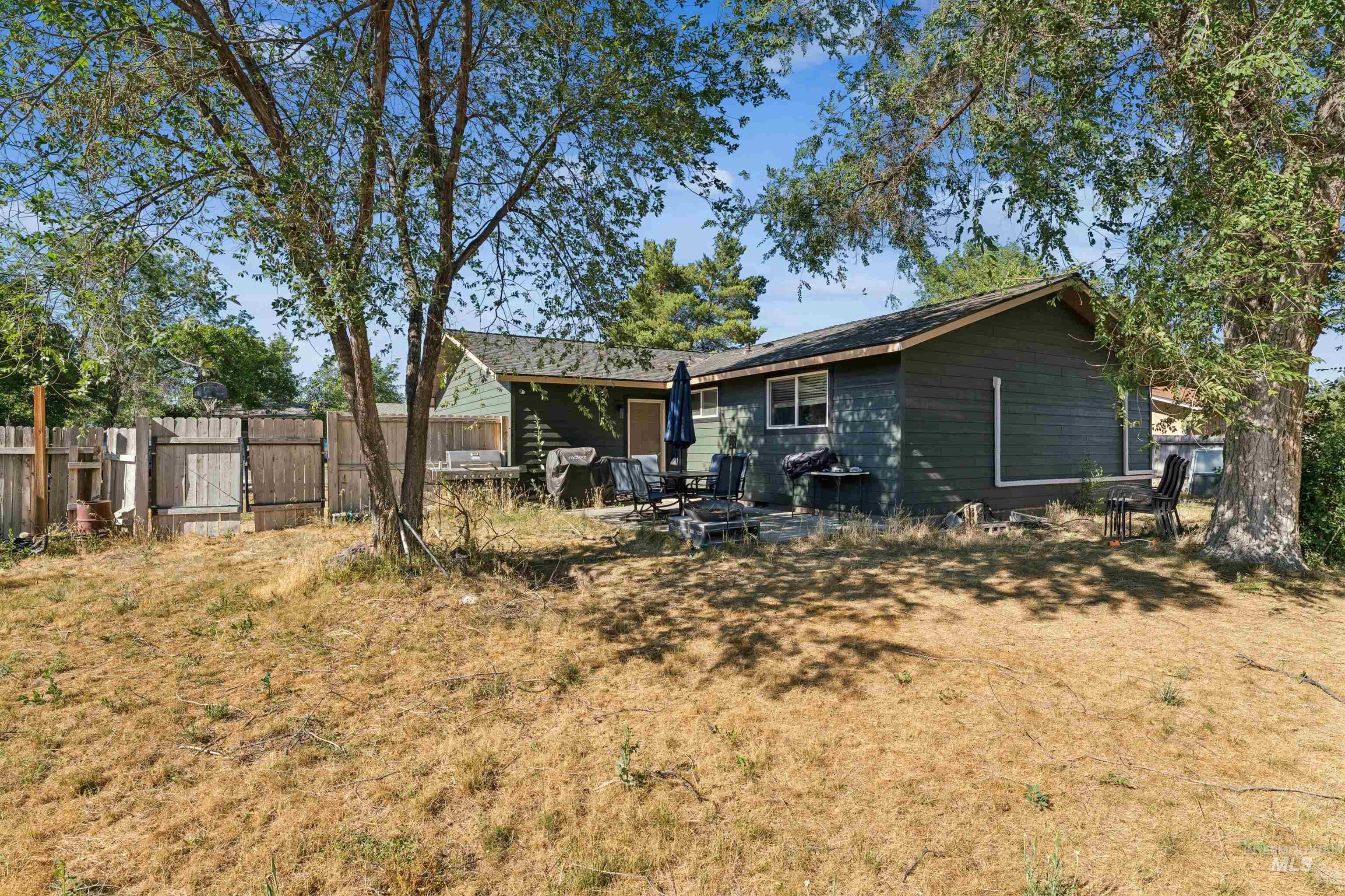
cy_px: 448
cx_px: 672
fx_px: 646
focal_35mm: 17
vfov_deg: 69.5
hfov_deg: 92.3
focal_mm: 17.3
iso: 400
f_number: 13
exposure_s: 1/160
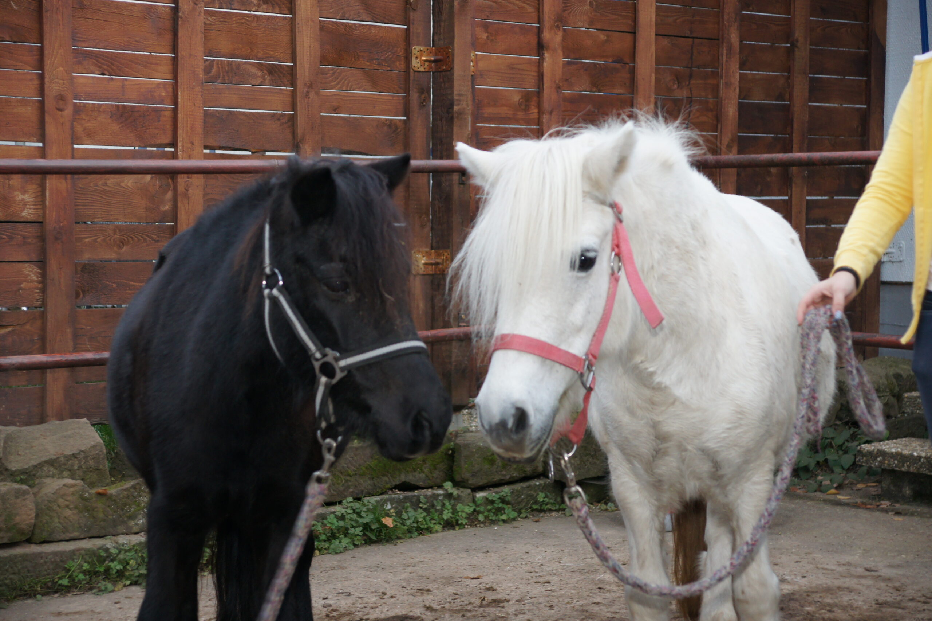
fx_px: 1747
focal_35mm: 68
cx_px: 466
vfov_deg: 20.1
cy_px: 310
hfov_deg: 29.9
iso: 500
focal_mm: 45
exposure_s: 1/80
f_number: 4.5
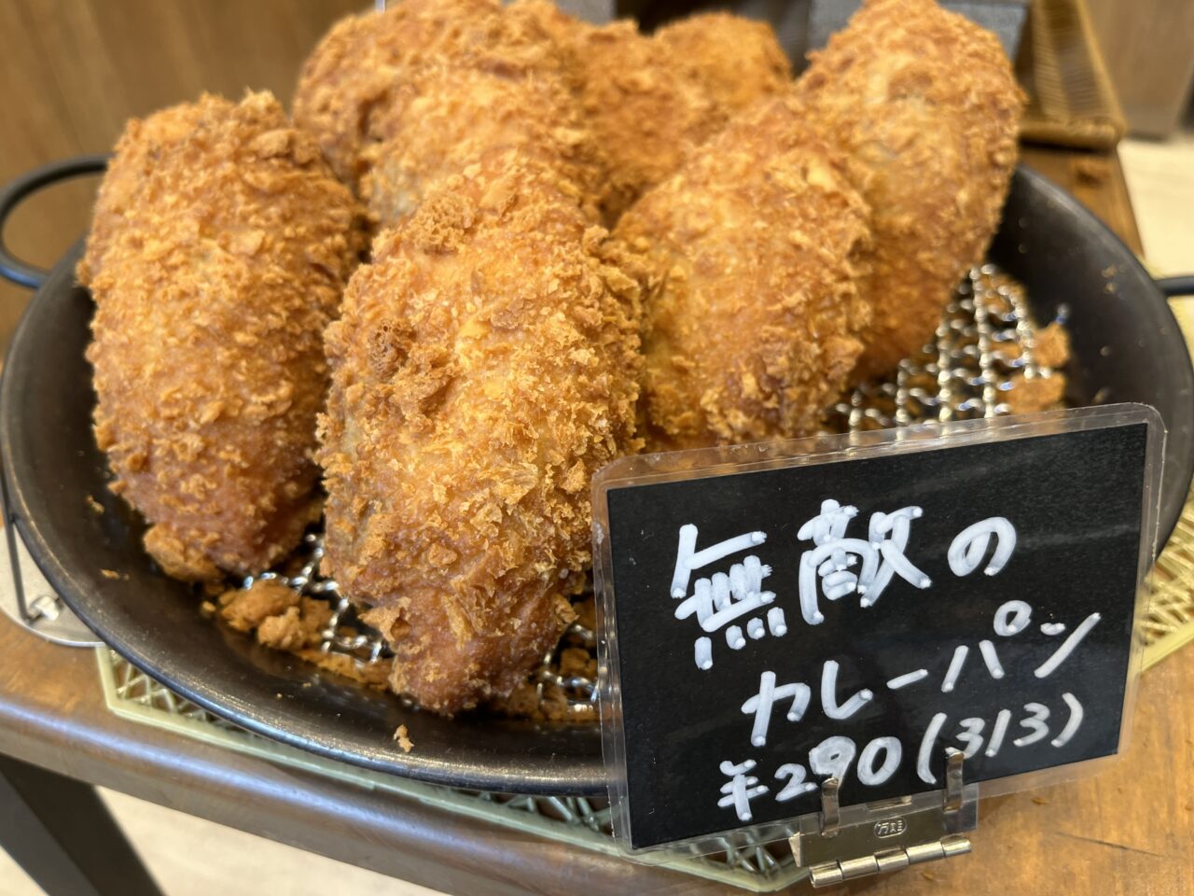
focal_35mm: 26
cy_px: 448
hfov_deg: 67.3
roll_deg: +2.4
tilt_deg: -42.7
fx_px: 897
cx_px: 597
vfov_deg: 53.1
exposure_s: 1/100
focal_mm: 5.1
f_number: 1.6
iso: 64
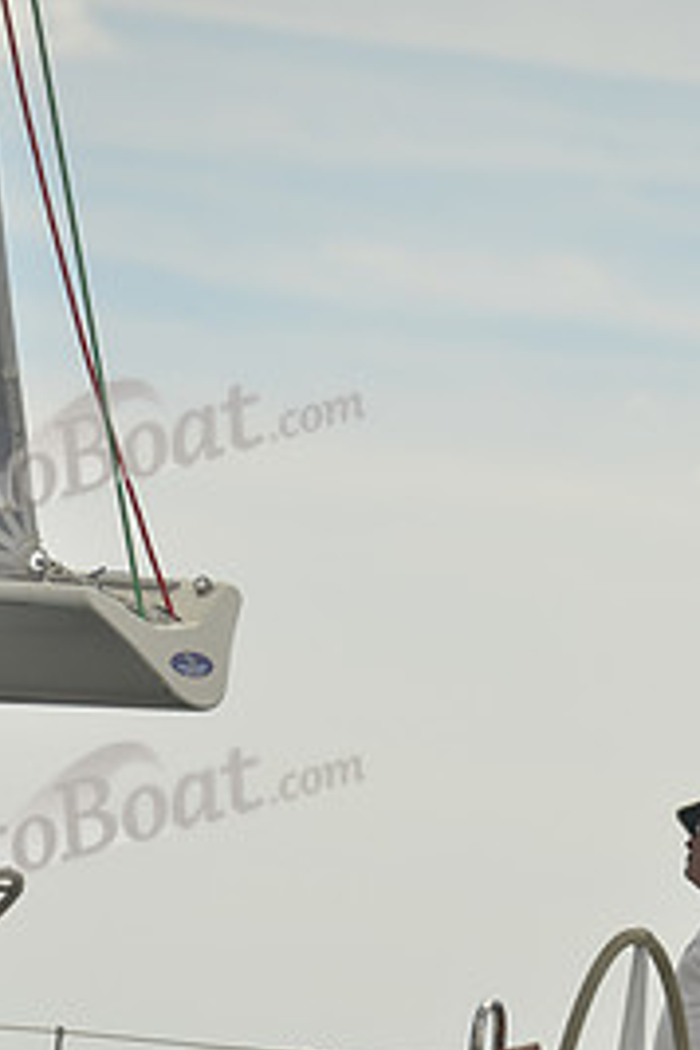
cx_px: 568
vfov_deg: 4.7
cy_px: 975
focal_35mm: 434
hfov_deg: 3.2
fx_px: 12657
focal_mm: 200
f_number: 5.6
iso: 200
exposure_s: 1/640
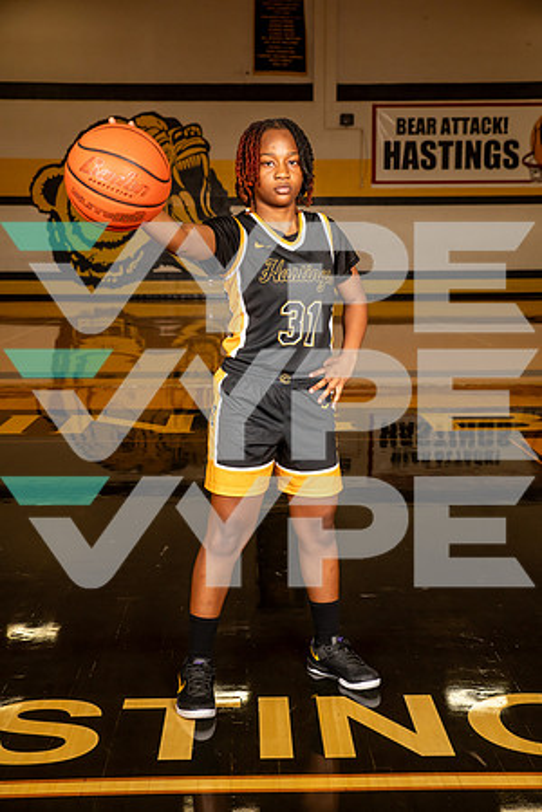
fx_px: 1265
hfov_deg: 24.2
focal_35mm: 56
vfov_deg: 35.6
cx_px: 271
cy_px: 406
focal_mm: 56
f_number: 7.1
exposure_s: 1/400
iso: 640
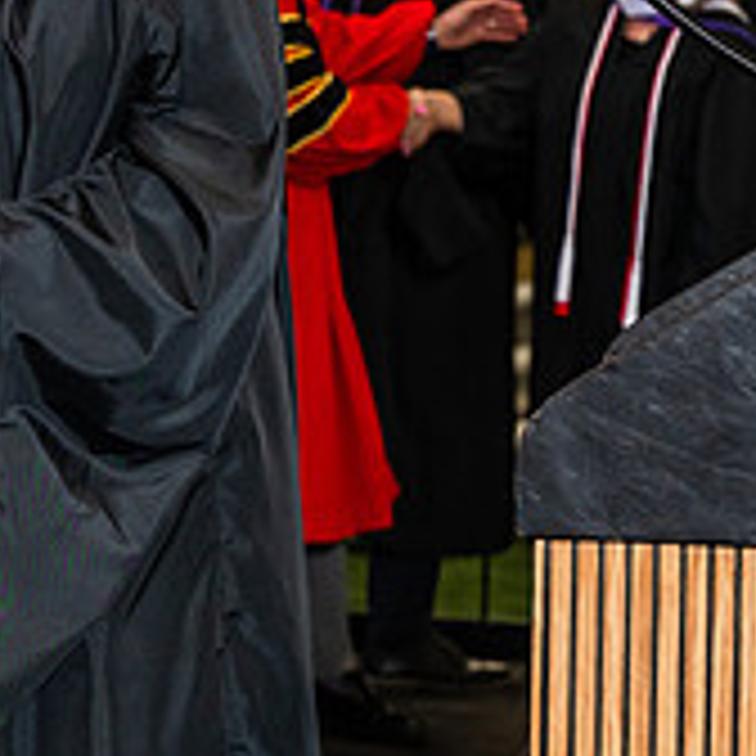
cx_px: -495
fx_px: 4868
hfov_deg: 8.6
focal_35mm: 197
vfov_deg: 8.8
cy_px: 47
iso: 1250
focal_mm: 67
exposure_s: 1/200
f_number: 4.5
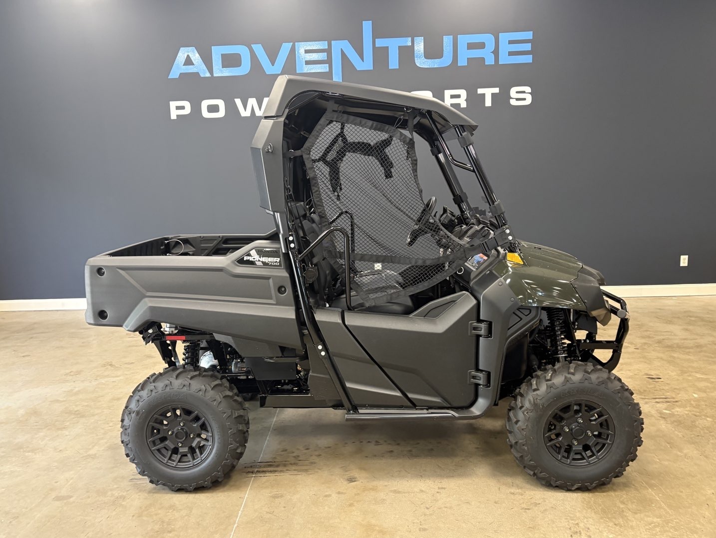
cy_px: 268
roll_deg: +1.0
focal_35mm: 29
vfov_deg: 48.2
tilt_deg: -7.6
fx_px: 600
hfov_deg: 61.6
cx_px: 344
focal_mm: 5.96
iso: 200
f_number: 1.6
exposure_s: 1/60
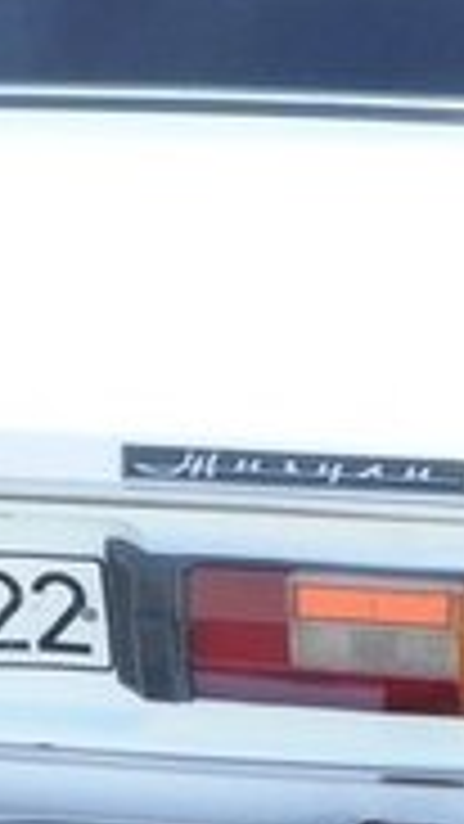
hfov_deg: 8.9
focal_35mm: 136
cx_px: 113
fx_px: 2973
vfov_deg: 15.7
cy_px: 252
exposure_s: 1/125
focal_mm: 24
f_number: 13
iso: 800
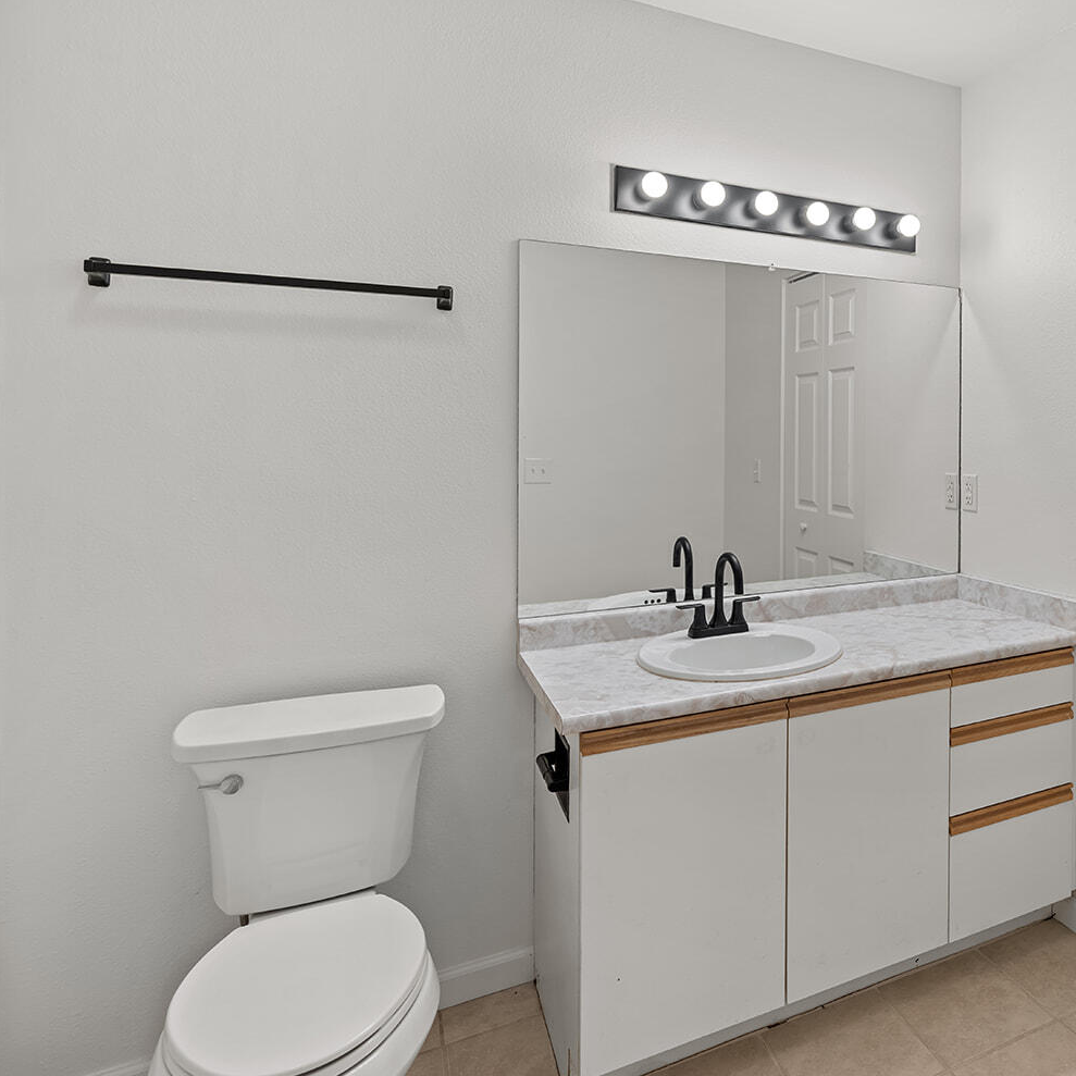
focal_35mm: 22
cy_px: 577
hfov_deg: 63.4
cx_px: 867
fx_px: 774
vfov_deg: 69.5
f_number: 3.5
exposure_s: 1/50
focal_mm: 16
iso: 400
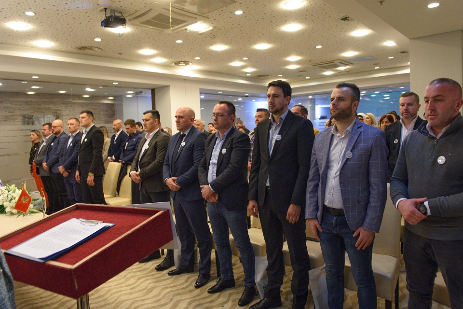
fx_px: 322
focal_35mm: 25
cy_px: 156
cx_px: 236
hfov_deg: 71.5
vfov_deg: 51.3
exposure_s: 1/60
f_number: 4
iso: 2000
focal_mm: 24
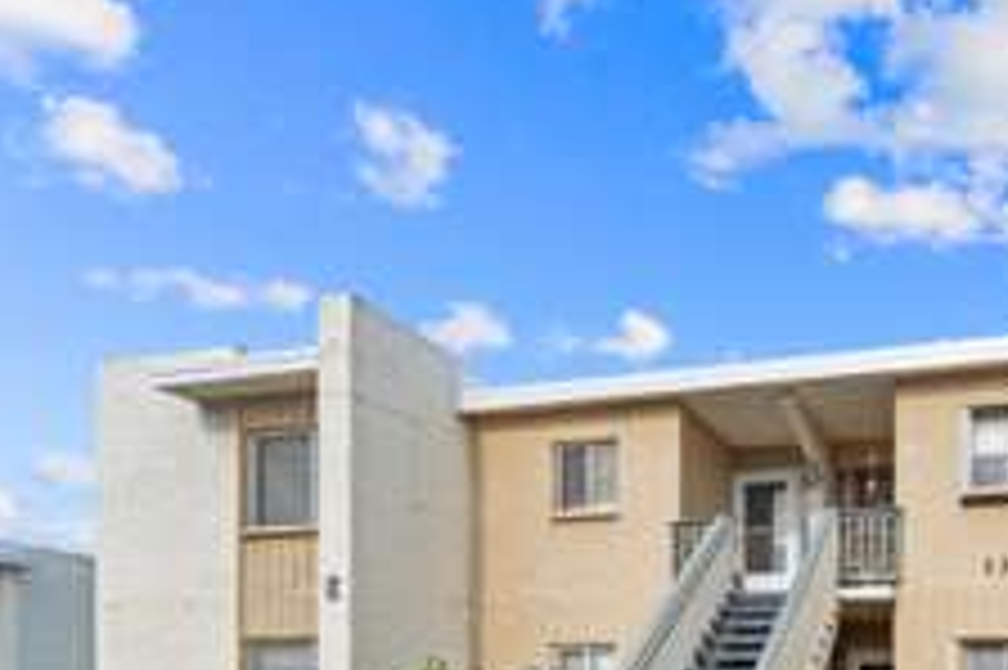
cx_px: 824
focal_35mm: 30
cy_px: 695
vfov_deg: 37.9
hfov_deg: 56.9
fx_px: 839
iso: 250
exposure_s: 1/400
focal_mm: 14
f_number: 10
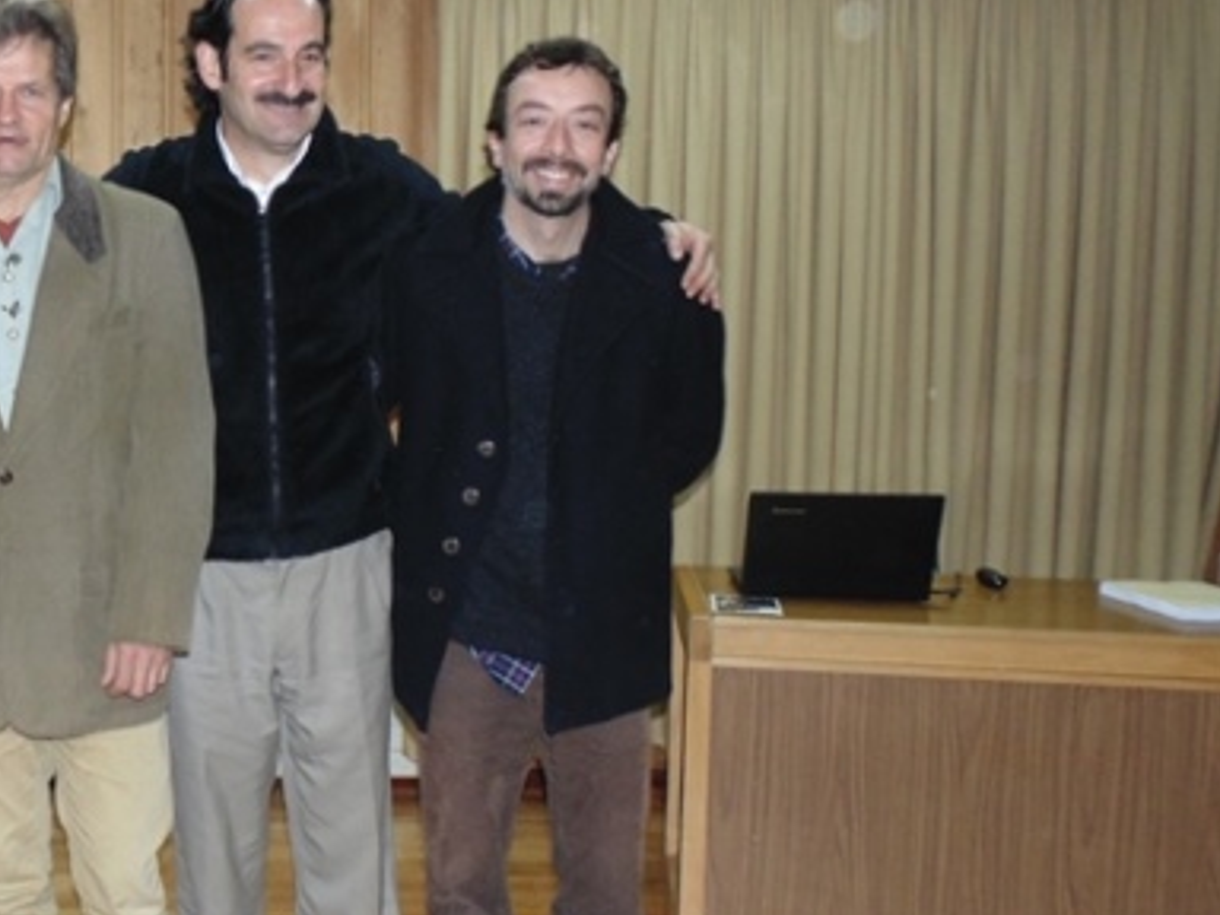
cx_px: 76
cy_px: 451
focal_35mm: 44
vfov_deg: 32.9
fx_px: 1551
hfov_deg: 39.2
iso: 400
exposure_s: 1/30
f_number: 3.1
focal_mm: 4
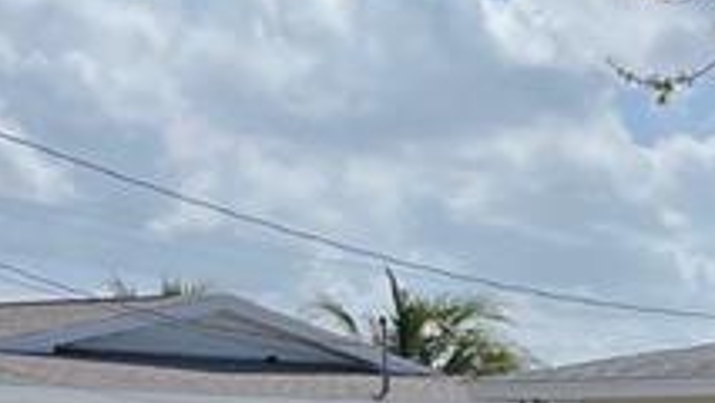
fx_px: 2579
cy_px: 494
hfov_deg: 12.9
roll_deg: -0.3
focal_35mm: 136
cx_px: 1605
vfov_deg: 8.8
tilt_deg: +1.2
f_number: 1.6
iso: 32
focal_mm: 4.2
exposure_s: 1/4000
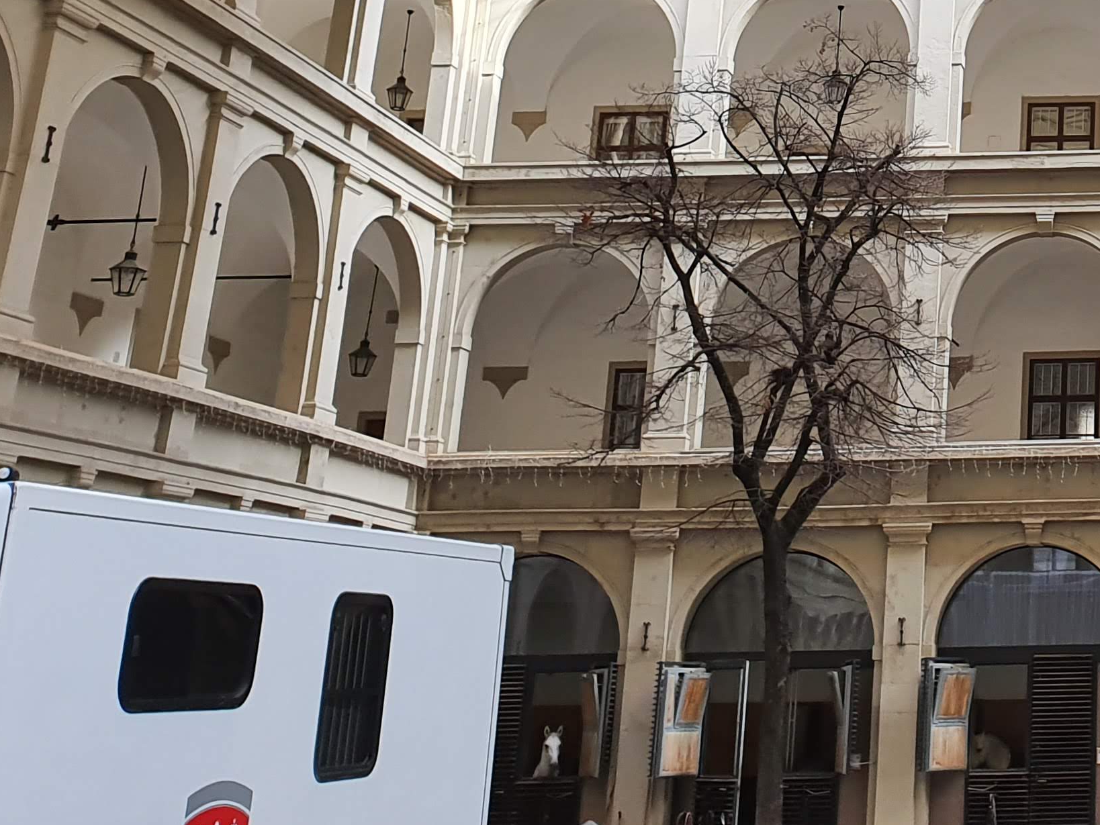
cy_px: -96
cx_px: 1329
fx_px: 2034
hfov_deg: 26.7
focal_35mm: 64
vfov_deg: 21.7
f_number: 2.4
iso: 50
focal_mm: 4.32
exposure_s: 1/100
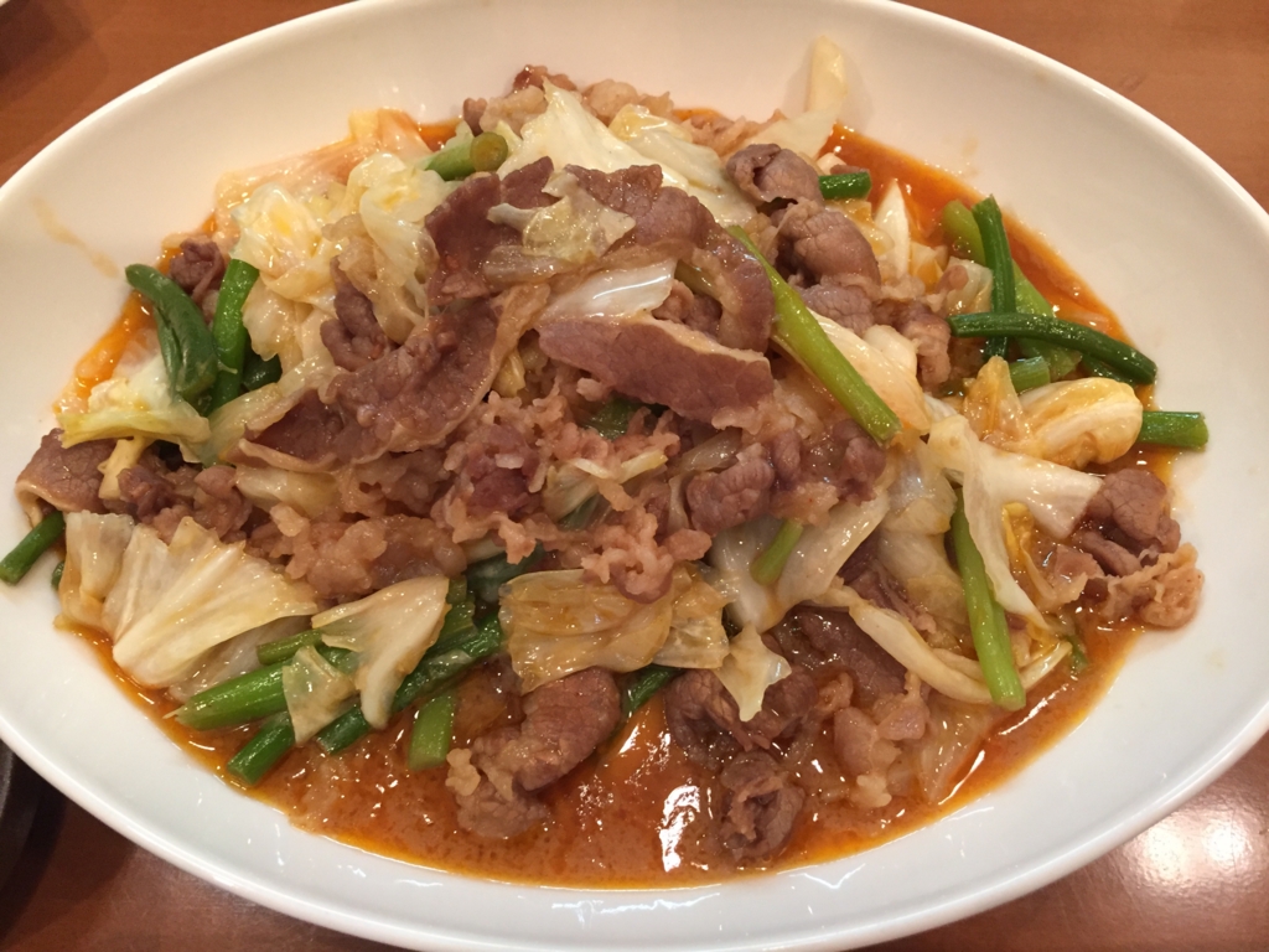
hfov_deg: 61.7
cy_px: 476
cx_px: 634
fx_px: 1063
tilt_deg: -67.9
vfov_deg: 48.2
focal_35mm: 29
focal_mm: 4.15
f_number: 2.2
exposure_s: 1/30
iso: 160
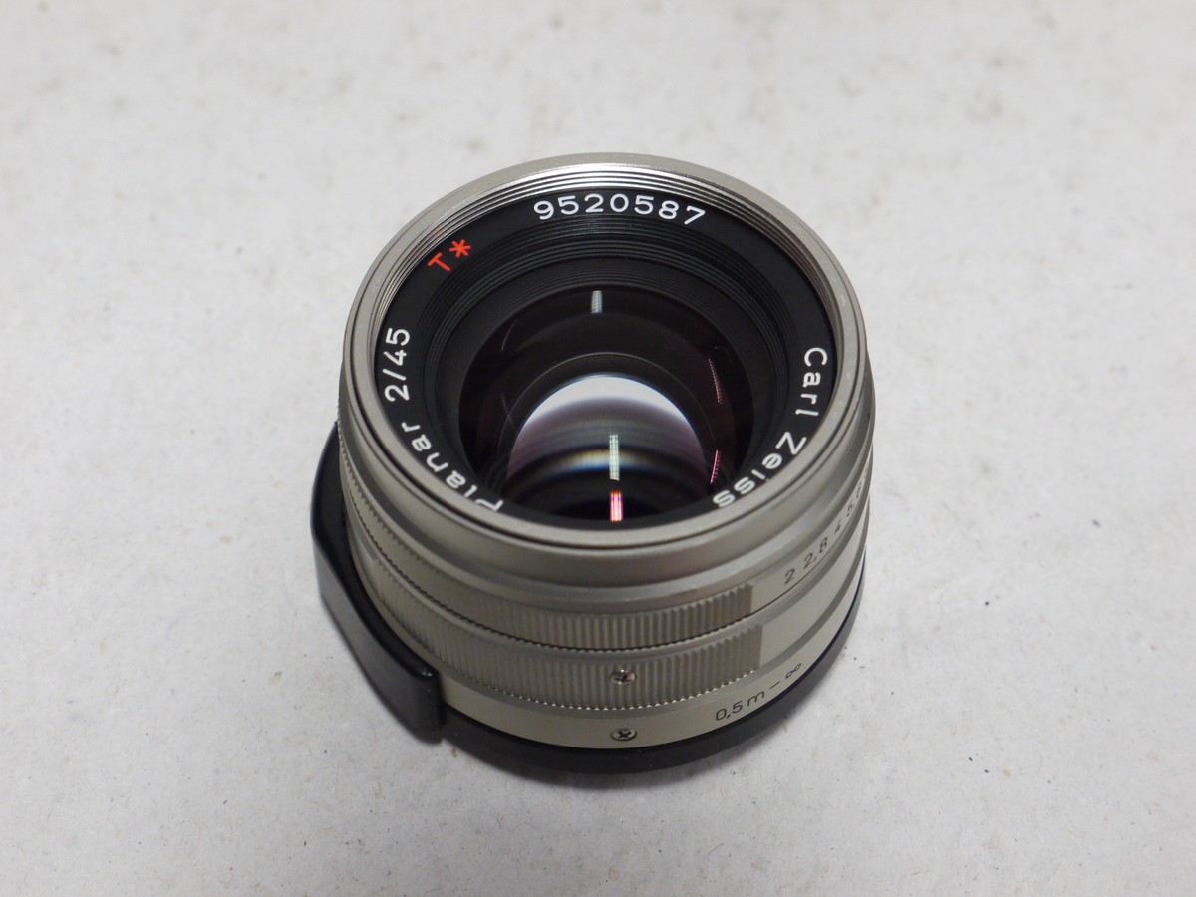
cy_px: 448
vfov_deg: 23.7
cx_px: 598
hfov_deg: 31.2
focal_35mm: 62
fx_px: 2142
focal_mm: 31
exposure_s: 1/25
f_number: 8
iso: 800
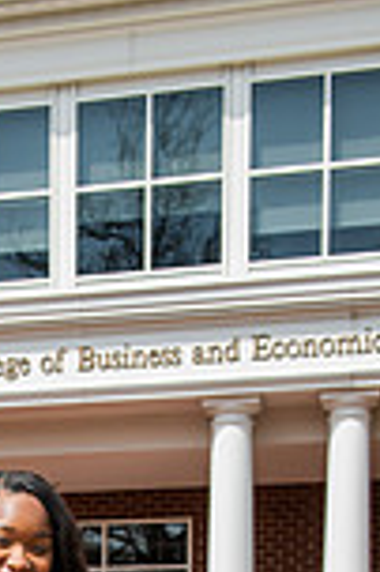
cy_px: 828
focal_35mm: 95
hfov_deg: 14.0
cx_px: -64
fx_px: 1507
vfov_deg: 19.1
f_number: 5.6
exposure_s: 1/500
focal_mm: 32
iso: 200
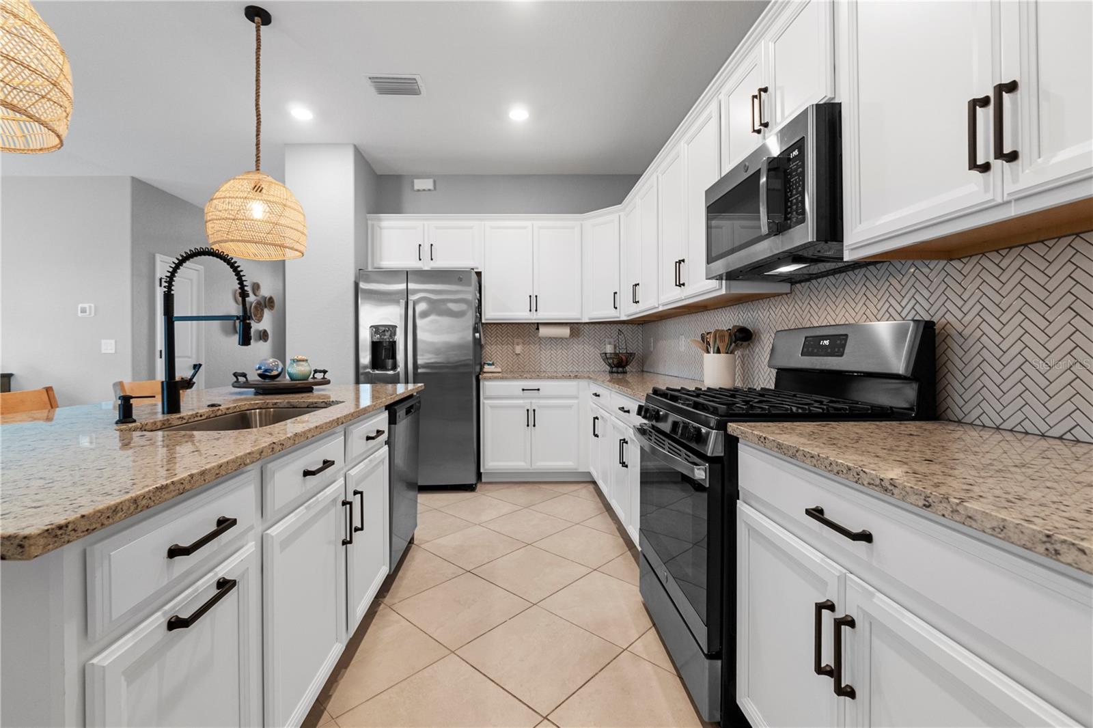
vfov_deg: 77.3
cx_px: 546
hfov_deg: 100.4
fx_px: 455
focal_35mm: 15
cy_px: 364
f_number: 4.5
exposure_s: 1/30
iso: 2000
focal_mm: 10
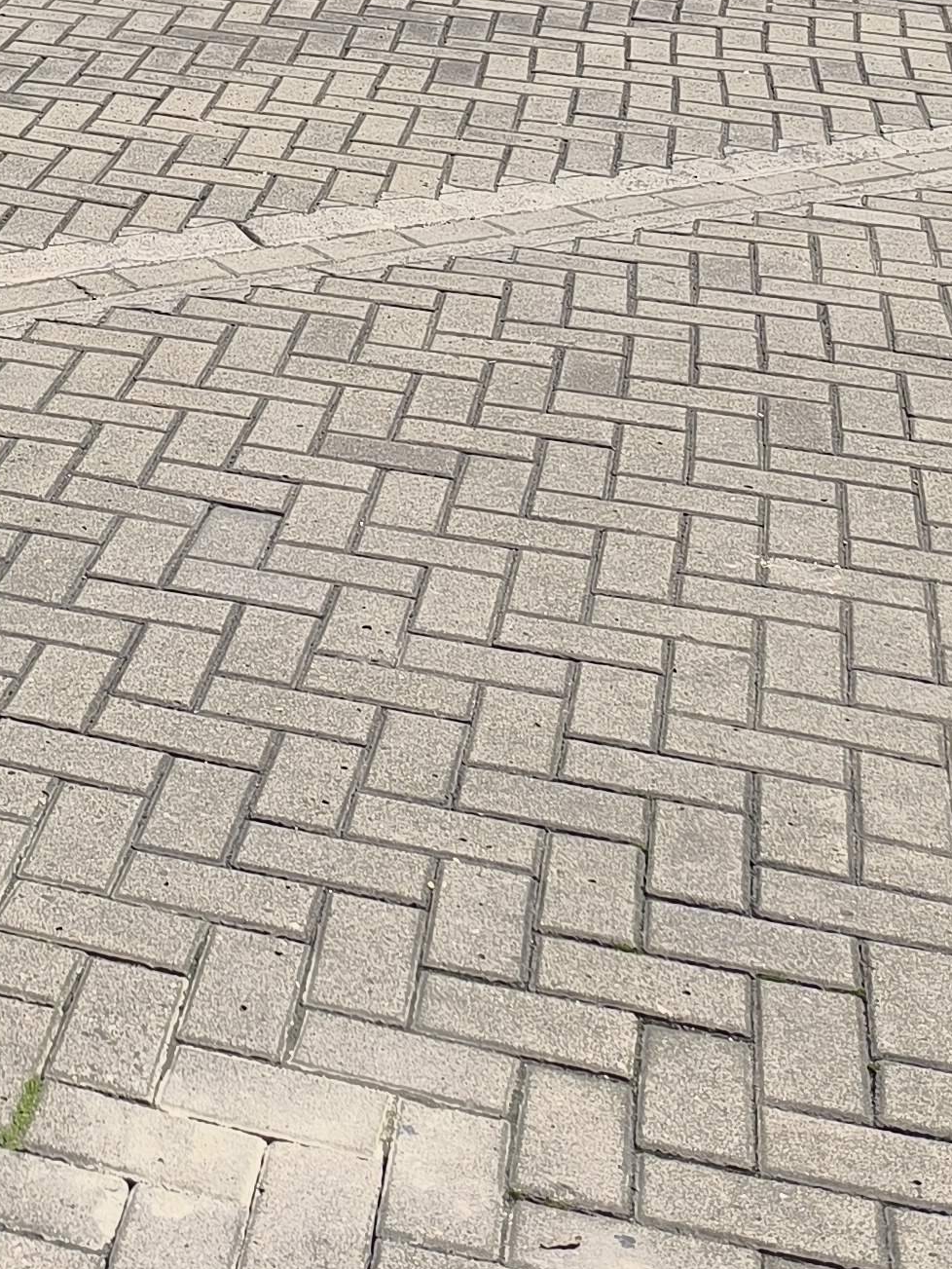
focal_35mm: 72
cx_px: -186
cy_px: -504
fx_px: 2639
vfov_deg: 23.1
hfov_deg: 19.3
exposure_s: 1/1153
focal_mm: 6.14
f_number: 1.65
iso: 50
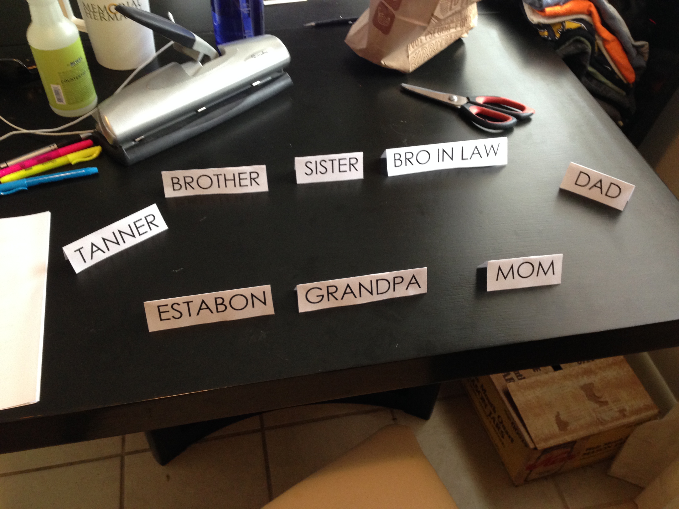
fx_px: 647
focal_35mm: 33
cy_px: 254
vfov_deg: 42.9
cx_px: 340
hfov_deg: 55.4
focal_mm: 4.12
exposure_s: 1/20
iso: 160
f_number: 2.4
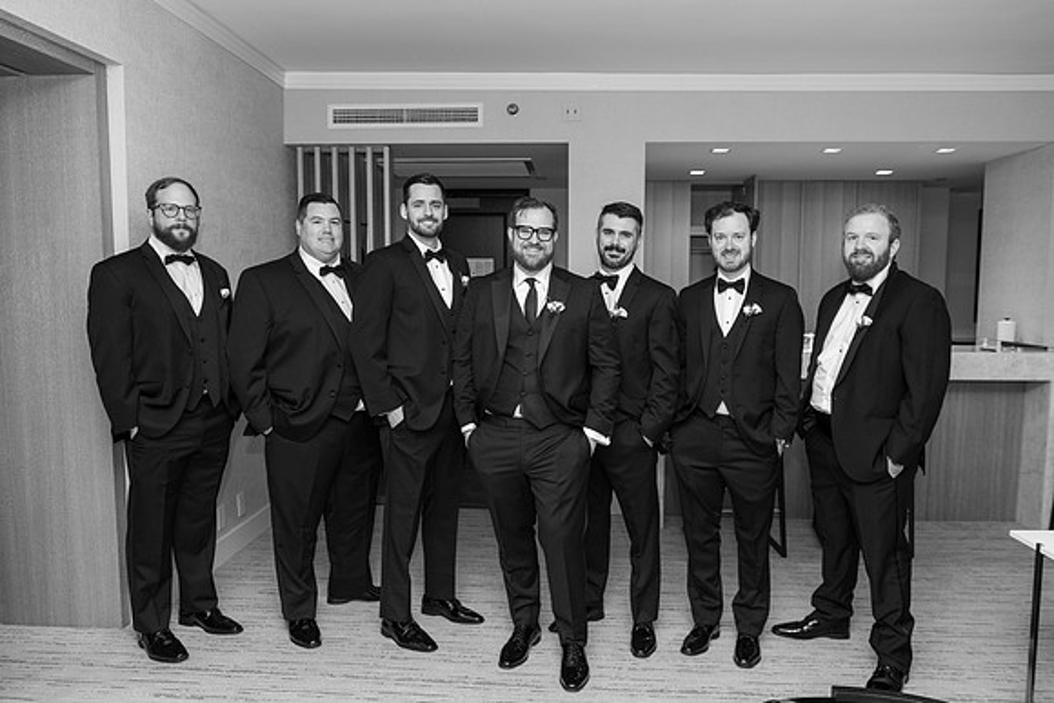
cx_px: 539
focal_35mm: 28
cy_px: 357
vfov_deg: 46.7
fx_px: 815
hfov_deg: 65.8
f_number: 4
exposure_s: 1/200
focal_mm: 27
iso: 1250
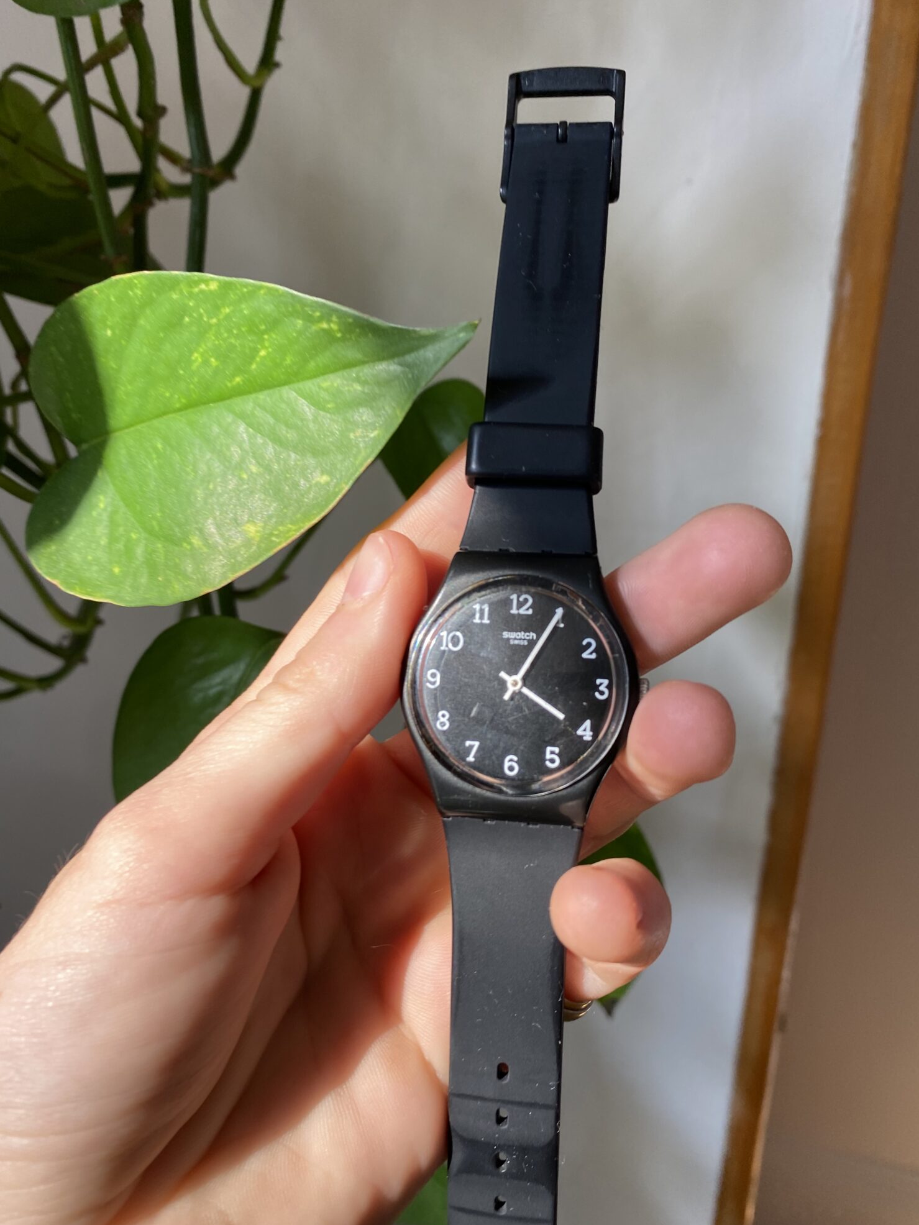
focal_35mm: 27
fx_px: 956
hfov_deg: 51.3
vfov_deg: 65.3
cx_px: 447
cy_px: 624
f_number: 1.8
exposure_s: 1/122
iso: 50
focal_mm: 4.25
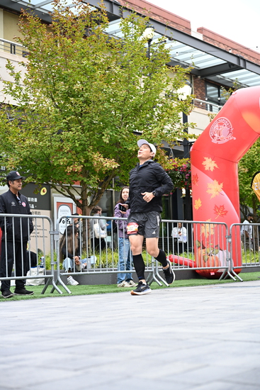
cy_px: 195
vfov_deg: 33.4
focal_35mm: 60
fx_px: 650
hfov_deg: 22.6
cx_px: 130
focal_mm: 60
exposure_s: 1/640
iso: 2000
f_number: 4
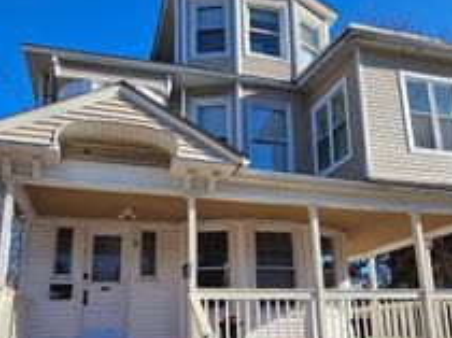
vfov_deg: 44.8
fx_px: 404
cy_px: 223
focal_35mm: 31
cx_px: 226
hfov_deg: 58.4
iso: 50
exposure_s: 1/2122
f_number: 2.2
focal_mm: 2.2
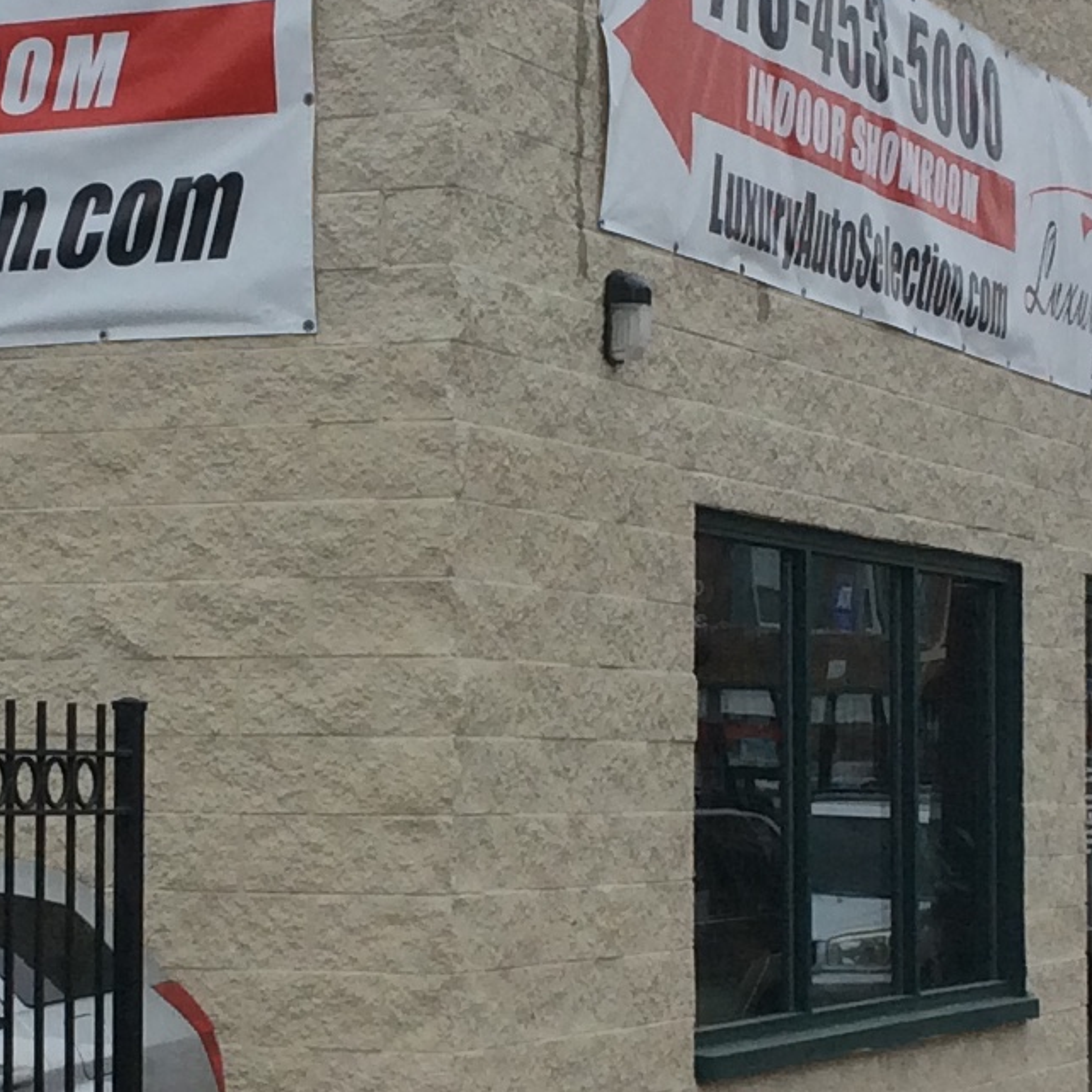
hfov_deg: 15.2
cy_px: 561
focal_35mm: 114
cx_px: 270
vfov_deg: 15.3
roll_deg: -0.8
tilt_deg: +2.3
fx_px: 4069
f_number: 2.4
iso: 32
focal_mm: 3.3
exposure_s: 1/969
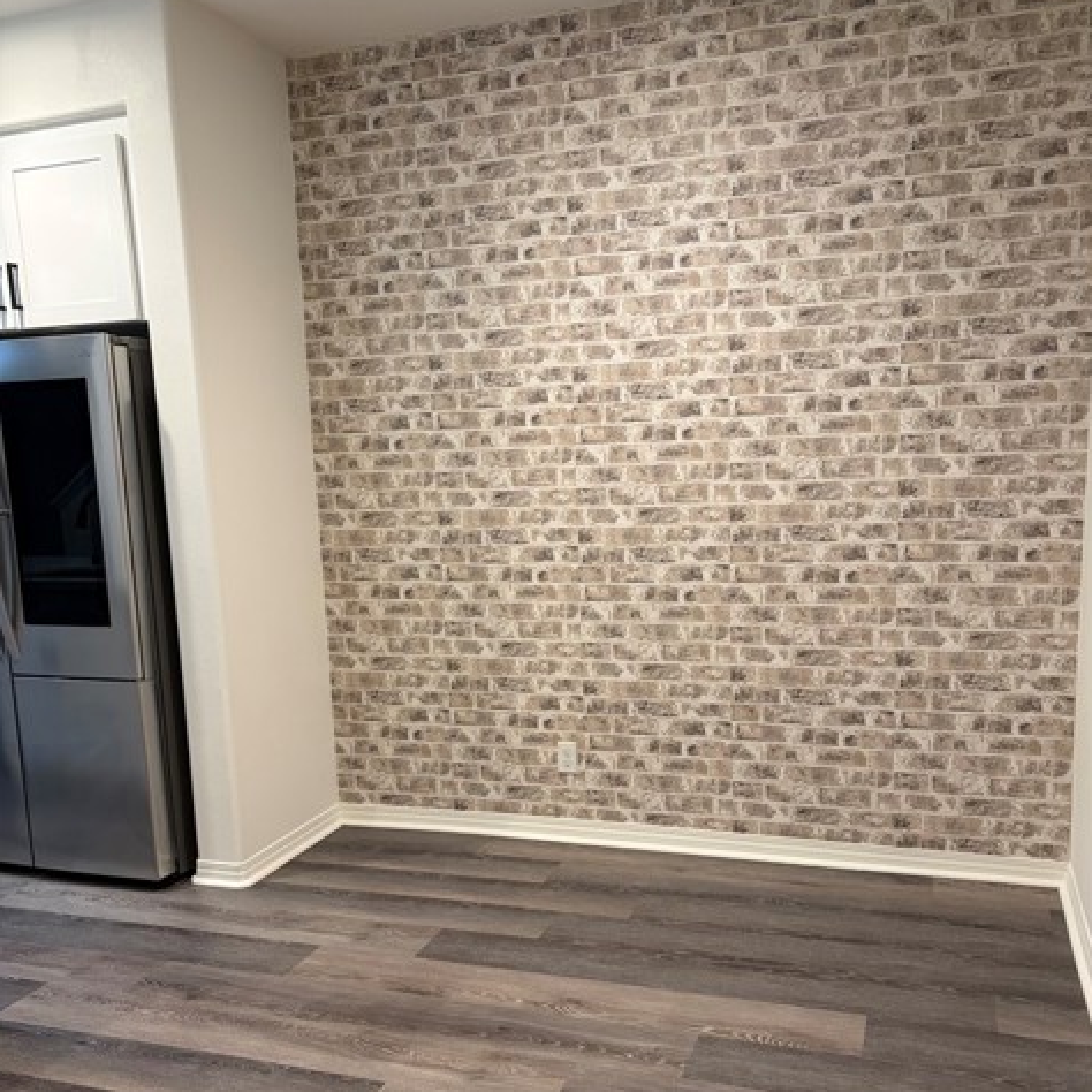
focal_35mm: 31
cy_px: 634
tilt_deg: -8.9
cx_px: 551
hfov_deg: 52.5
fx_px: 1106
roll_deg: +2.4
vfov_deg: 52.3
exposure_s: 1/60
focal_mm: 5.96
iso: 125
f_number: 1.6
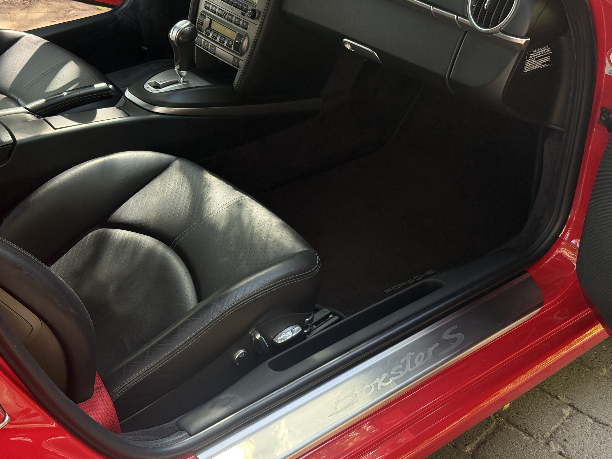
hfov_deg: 34.9
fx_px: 972
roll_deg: -3.4
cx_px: 264
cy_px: 210
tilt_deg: -34.6
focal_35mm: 55
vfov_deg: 26.5
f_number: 1.78
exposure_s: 1/161
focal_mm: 6.76
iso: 200
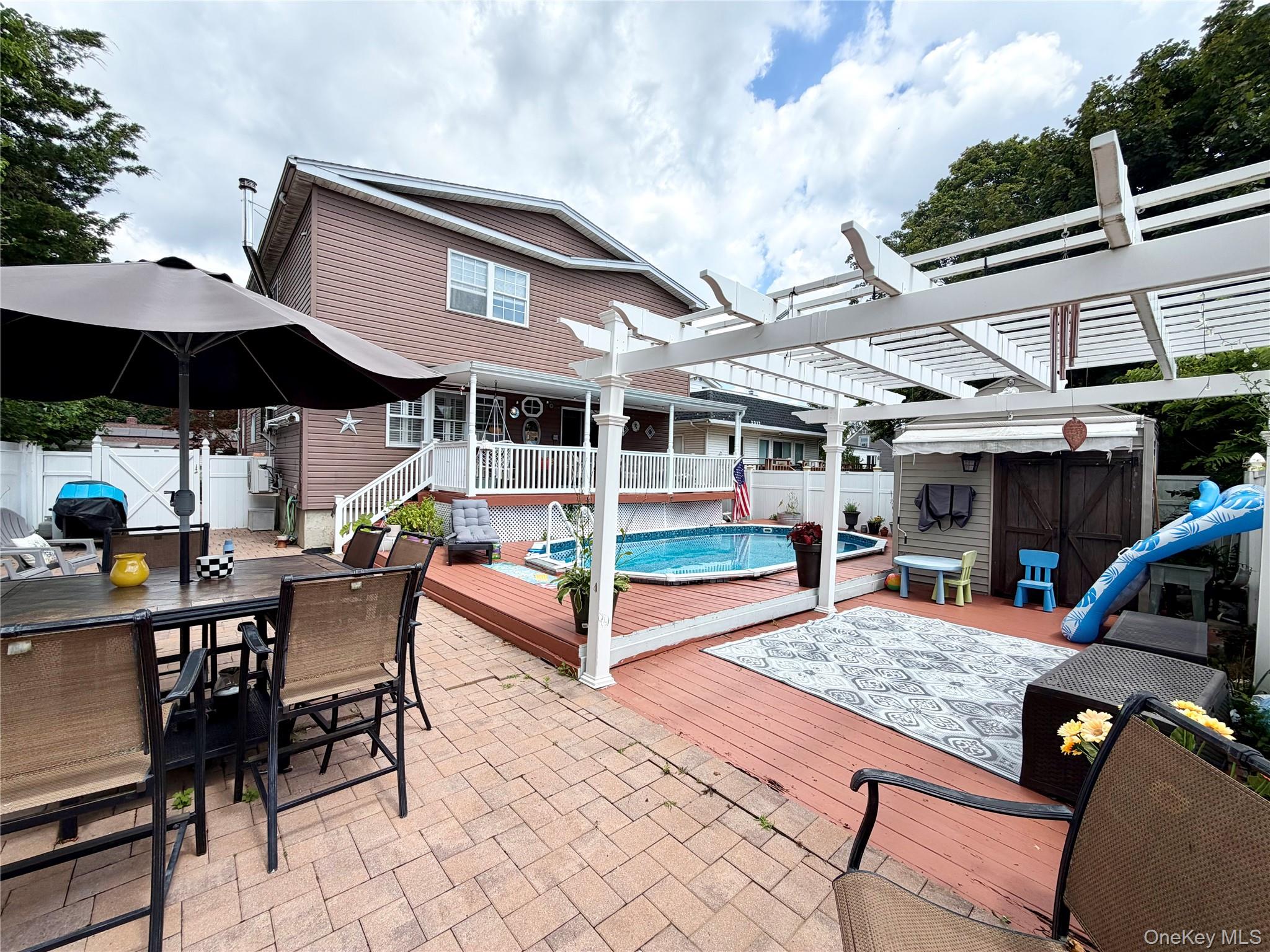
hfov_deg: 102.1
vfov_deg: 85.7
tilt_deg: -0.6
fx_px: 514
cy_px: 476
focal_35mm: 14
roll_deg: -1.5
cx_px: 635
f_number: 2.2
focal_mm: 2.22
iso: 25
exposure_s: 1/770
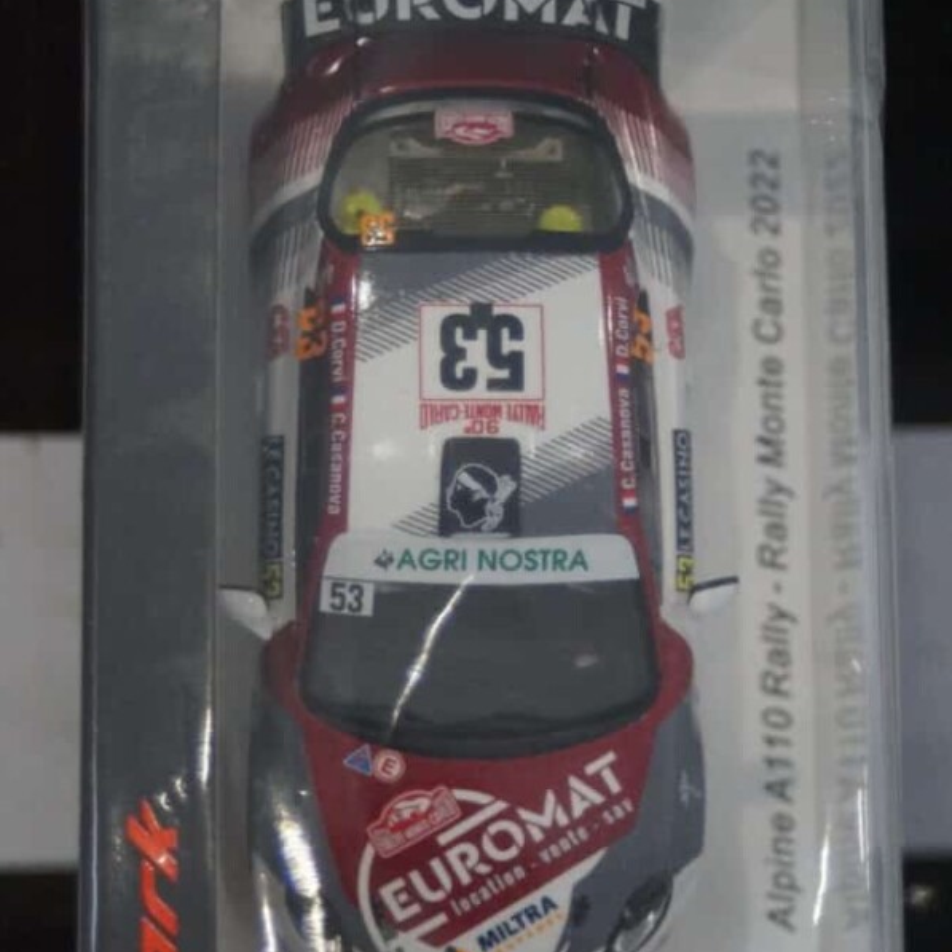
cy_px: 531
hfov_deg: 16.5
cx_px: 475
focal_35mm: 106
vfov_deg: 16.5
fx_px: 3287
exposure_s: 1/160
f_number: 5
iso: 3200
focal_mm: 55
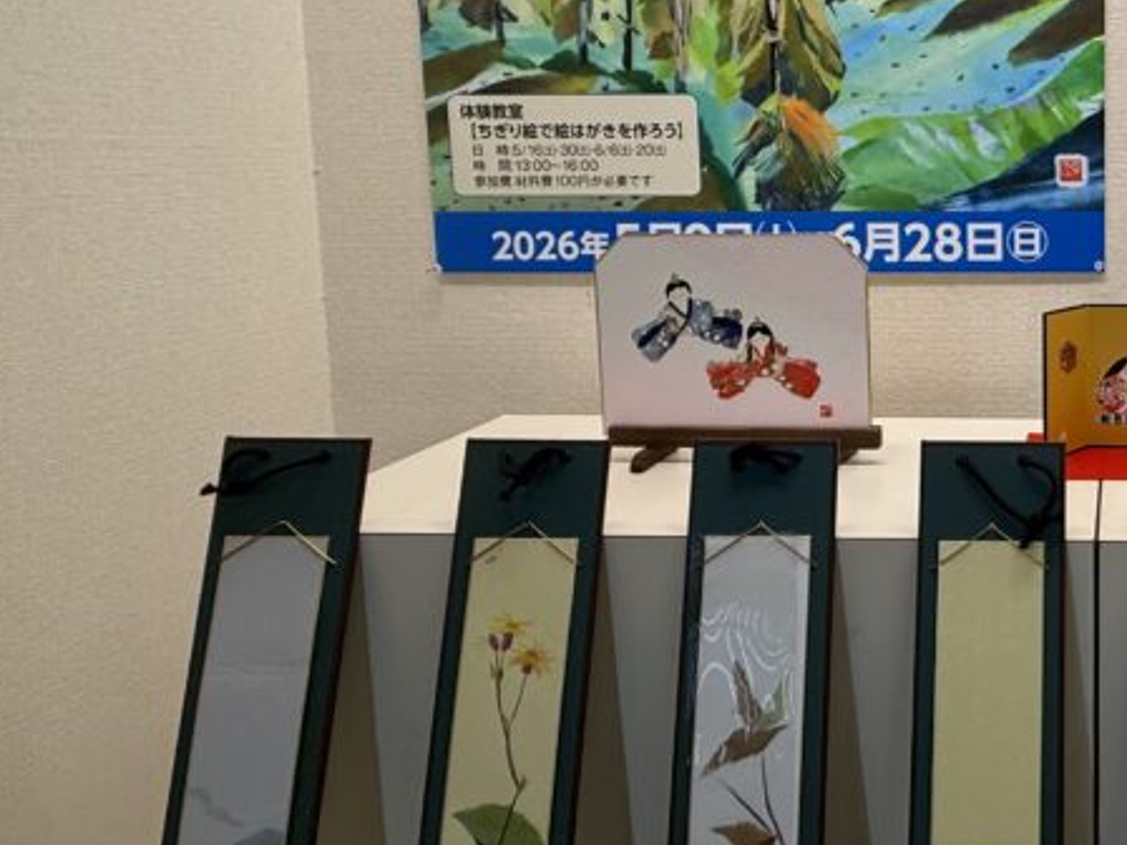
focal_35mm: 32
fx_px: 1042
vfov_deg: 43.3
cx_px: 1109
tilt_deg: -5.6
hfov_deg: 47.8
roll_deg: -0.3
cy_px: 251
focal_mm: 2.22
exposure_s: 1/100
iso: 125
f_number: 2.2
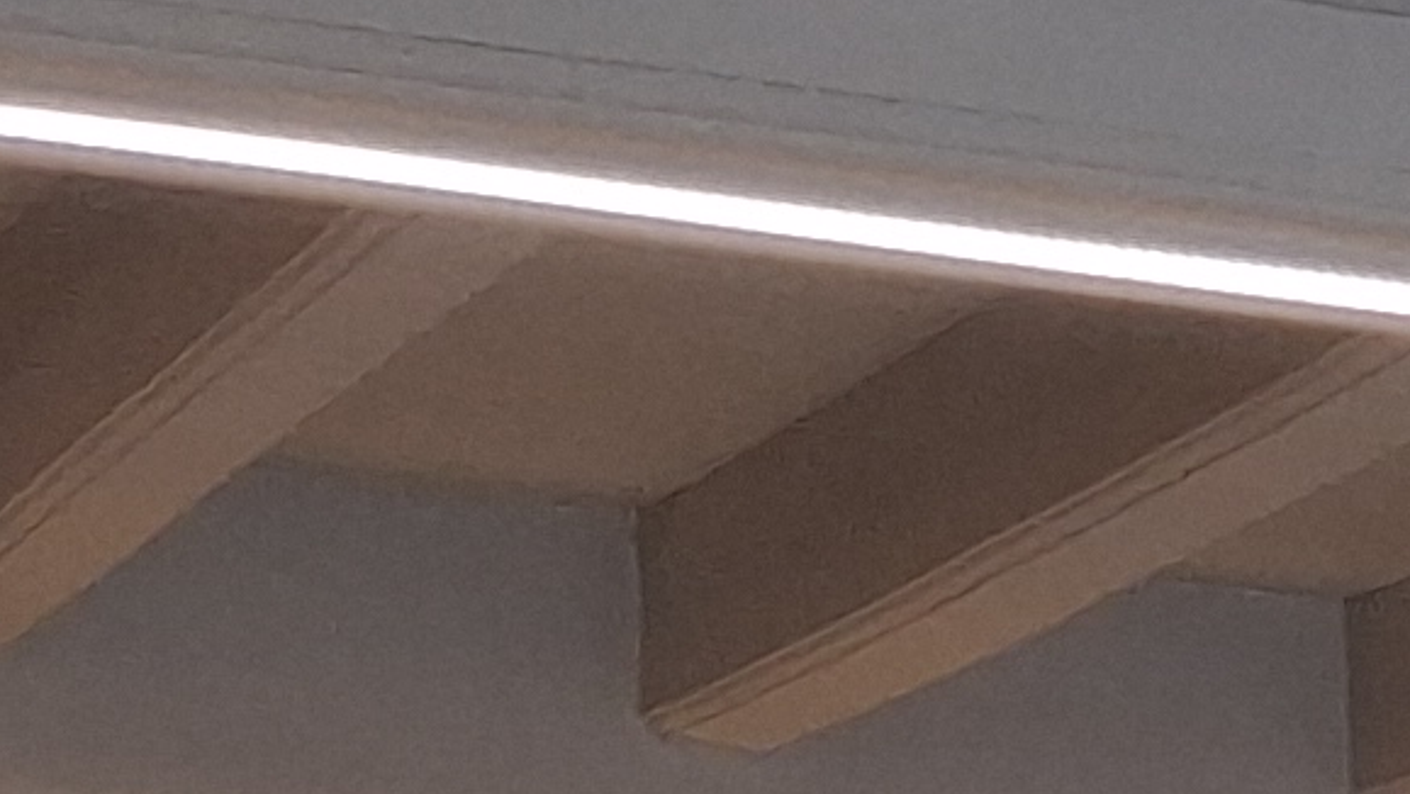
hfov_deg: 10.2
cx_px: 2978
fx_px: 7180
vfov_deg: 5.7
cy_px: 2830
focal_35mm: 192
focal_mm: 4.69
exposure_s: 1/100
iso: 25
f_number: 1.8
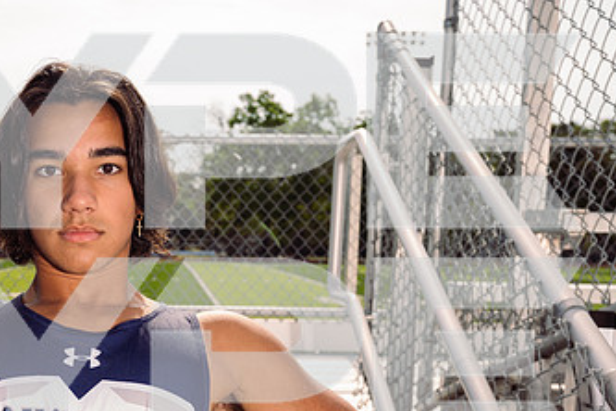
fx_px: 924
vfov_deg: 24.5
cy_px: 356
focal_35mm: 54
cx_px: 115
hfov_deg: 35.6
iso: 64
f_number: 6.3
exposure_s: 1/250
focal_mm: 31
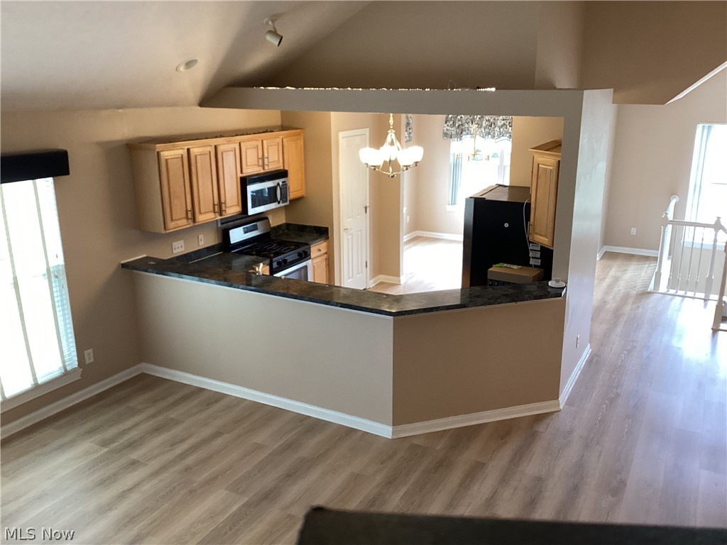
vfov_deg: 45.4
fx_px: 651
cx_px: 364
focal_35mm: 31
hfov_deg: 58.4
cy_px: 272
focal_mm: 3.3
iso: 100
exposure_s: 1/50
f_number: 2.4
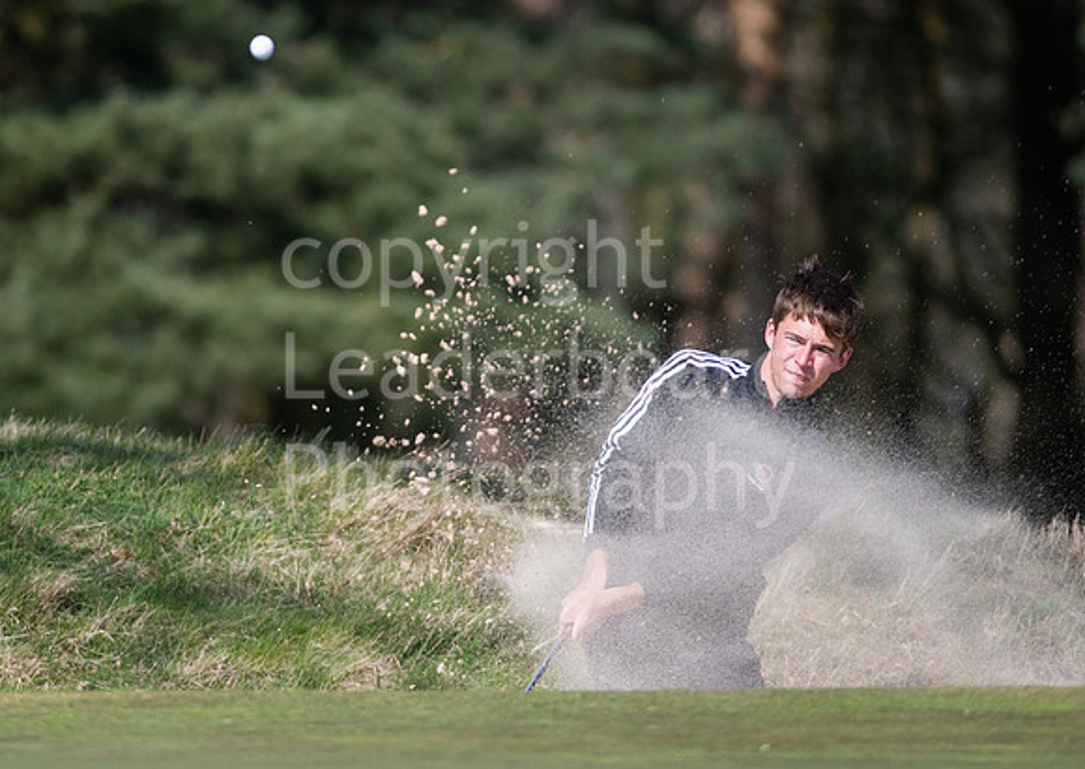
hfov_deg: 3.7
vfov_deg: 2.6
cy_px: 326
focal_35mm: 545
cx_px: 421
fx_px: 16757
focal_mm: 300
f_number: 4
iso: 400
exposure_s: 1/5000
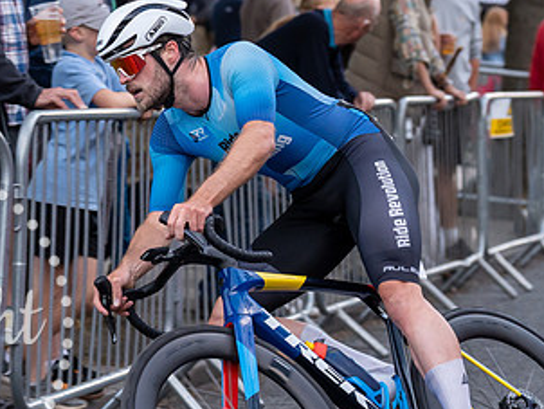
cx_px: 173
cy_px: 128
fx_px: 3208
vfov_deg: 7.3
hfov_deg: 9.7
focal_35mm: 204
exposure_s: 1/800
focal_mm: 80
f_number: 3.5
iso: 2000
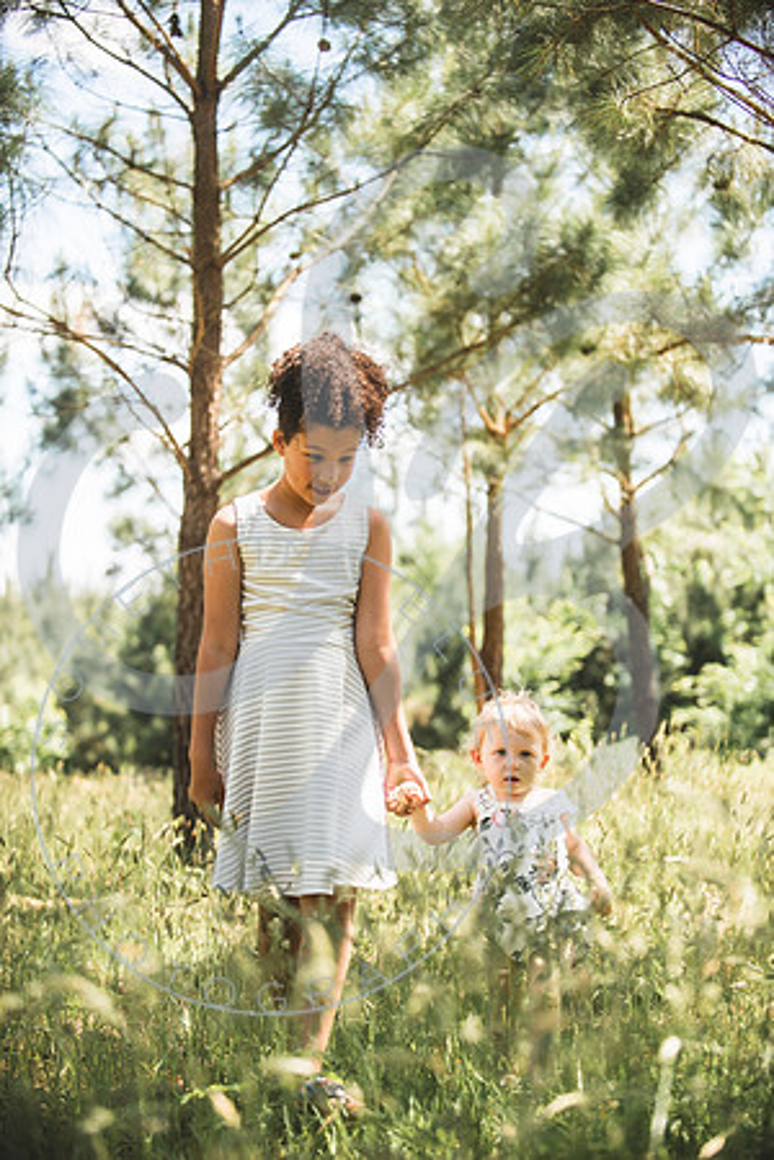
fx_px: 2257
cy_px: 580
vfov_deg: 28.8
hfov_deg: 19.5
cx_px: 387
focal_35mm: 70
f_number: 2.8
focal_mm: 70
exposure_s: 1/400
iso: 100
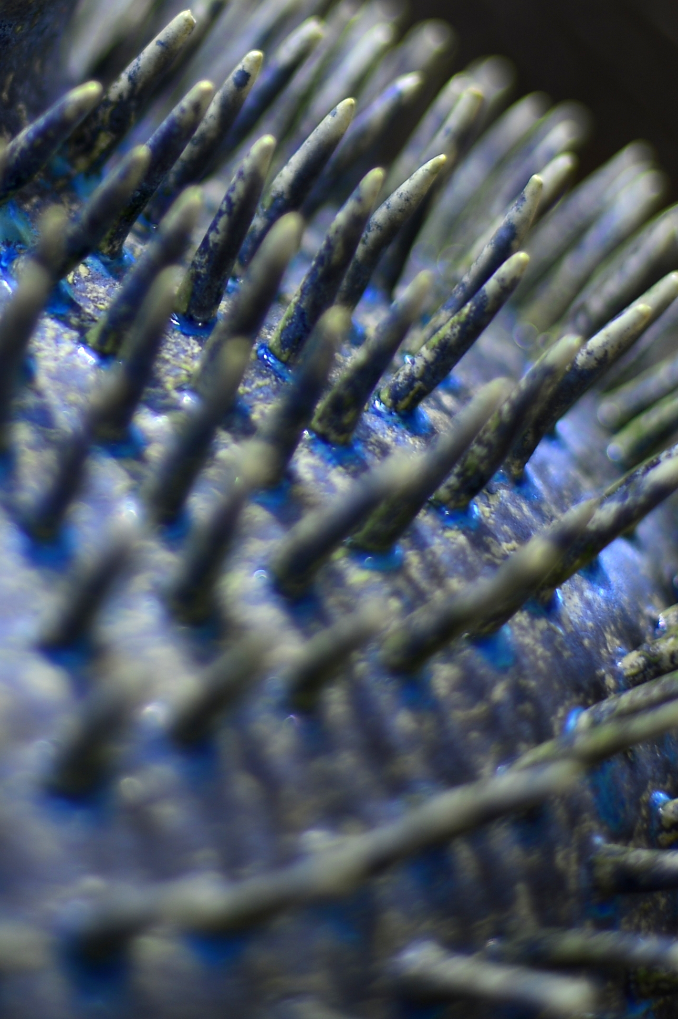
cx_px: 127
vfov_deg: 16.0
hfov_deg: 10.7
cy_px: 169
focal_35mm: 127
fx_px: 3592
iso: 100
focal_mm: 50
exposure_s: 1/100
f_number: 1.4
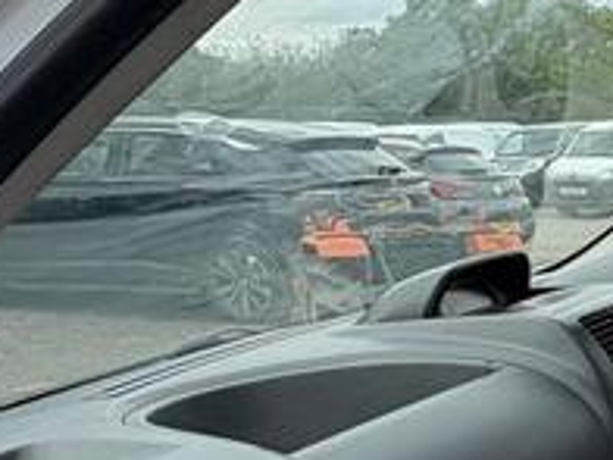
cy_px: 451
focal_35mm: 64
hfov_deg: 22.9
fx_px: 1133
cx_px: 982
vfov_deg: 22.1
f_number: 2.2
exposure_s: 1/453
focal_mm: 2.22
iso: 50
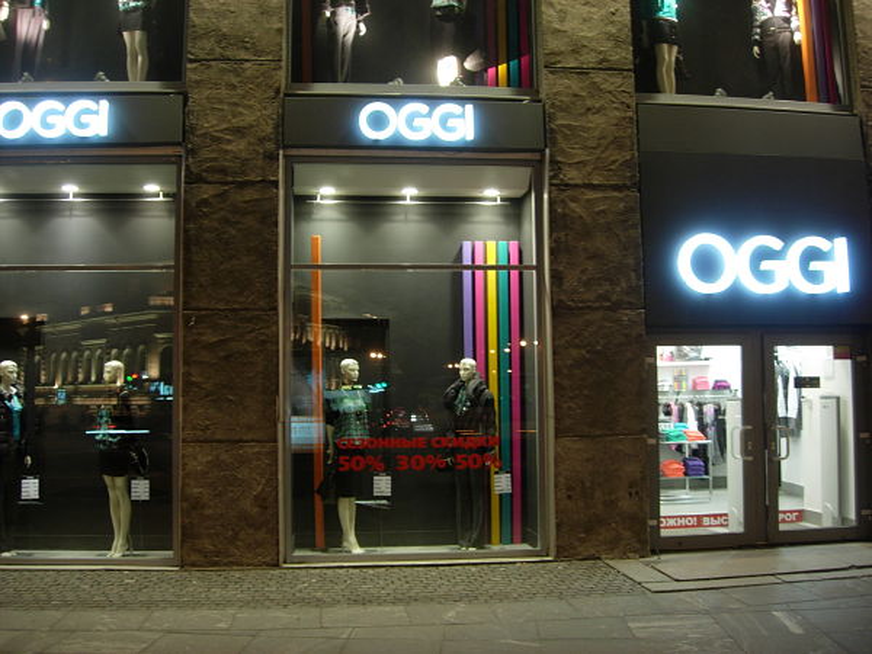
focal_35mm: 38
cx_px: 436
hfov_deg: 49.0
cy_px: 327
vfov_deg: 37.7
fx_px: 957
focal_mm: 7.8
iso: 64
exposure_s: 1/4.1
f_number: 2.8
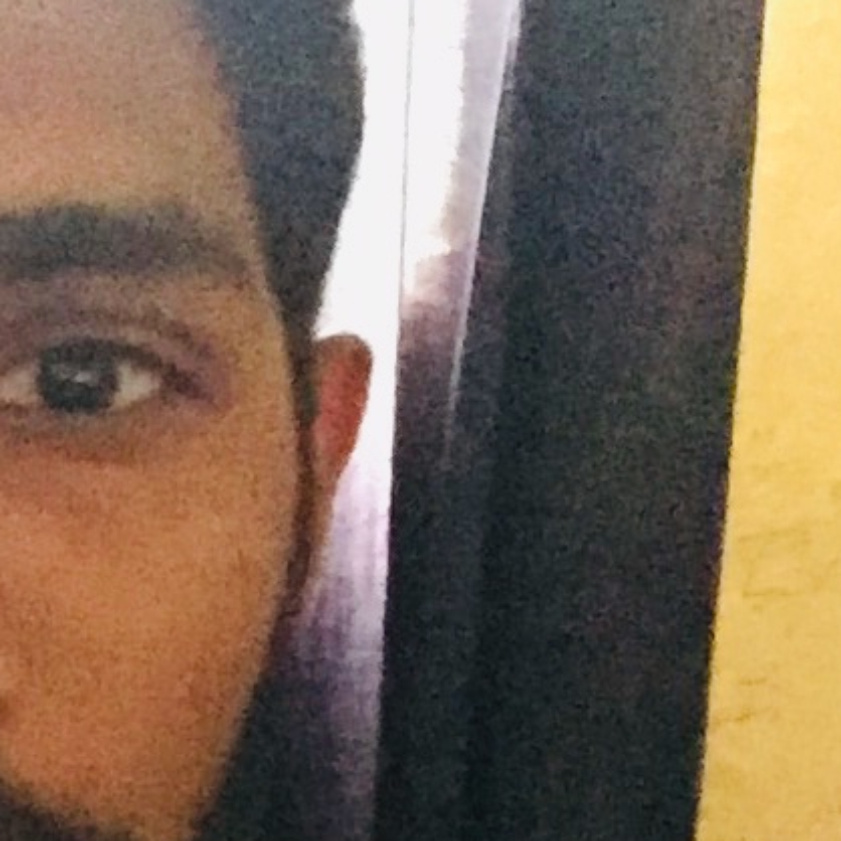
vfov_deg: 20.2
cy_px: 771
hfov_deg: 19.8
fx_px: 2309
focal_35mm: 84
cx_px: -64
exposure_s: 1/17
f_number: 2.2
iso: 1600
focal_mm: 2.65
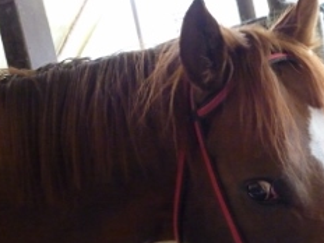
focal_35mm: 57
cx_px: 275
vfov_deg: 25.1
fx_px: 534
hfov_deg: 32.5
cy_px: 201
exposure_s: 1/80
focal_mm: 5.5
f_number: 2.8
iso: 800
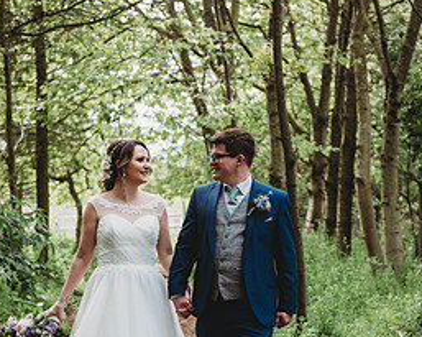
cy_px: 293
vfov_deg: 14.9
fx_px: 1272
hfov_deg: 18.8
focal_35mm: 102
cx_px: 195
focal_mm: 62
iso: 200
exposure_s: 1/250
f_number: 3.5
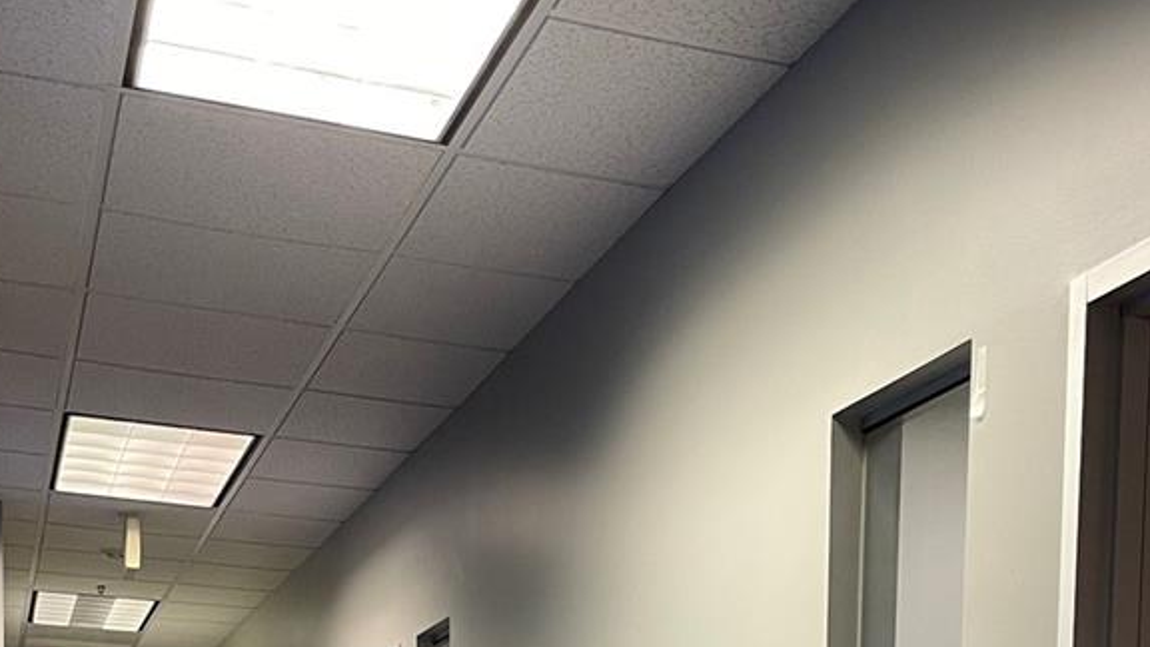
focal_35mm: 59
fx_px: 1799
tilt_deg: -3.6
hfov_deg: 35.2
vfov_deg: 17.8
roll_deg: -0.7
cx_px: 741
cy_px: 1032
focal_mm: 4.2
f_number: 1.6
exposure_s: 1/60
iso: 125
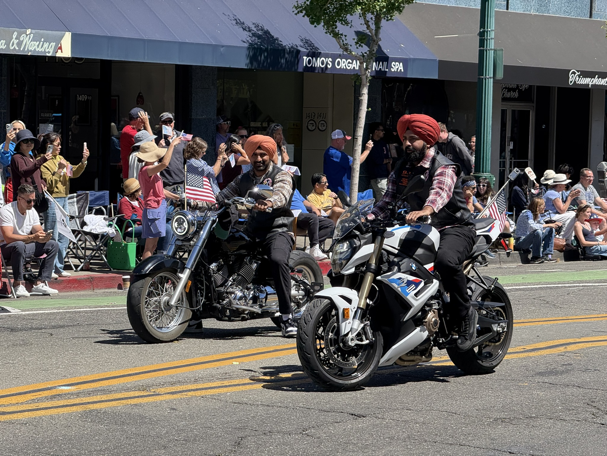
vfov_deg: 12.3
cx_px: 304
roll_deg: -1.0
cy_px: 228
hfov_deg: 16.4
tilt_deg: -2.9
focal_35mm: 120
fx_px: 2104
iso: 64
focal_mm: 15.66
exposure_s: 1/700
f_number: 2.8
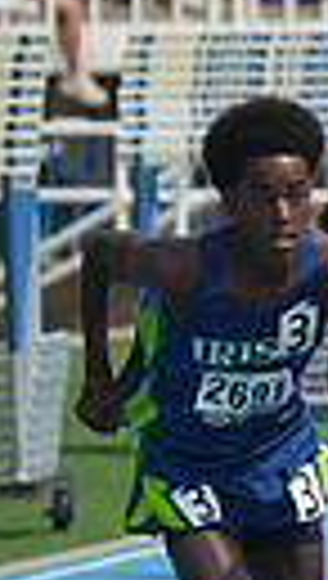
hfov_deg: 1.1
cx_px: 1263
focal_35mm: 1107
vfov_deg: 1.9
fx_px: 17038
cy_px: 294
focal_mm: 235
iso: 500
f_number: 5.6
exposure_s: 1/3200
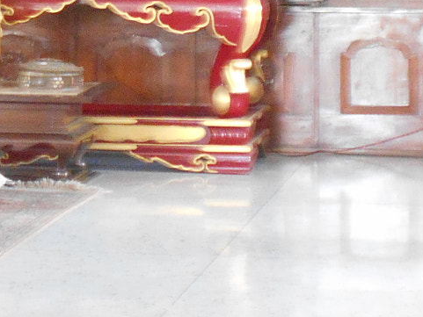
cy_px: -97
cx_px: 140
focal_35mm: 166
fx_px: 2029
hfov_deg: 11.9
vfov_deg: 8.8
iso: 500
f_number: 3.9
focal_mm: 6.7
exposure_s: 1/8
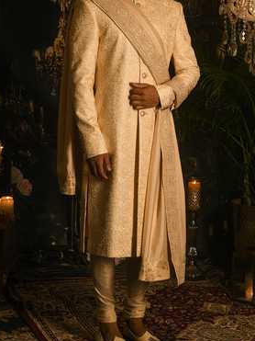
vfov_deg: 28.5
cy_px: 138
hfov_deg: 21.6
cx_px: 122
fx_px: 668
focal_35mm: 68
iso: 400
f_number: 8
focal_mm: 50
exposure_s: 1/80
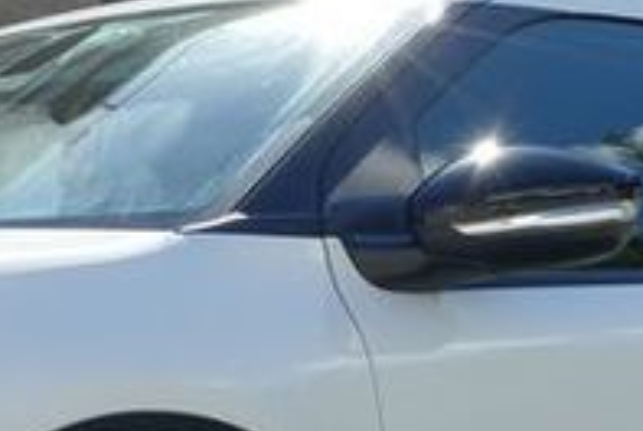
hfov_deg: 12.9
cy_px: 325
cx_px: -13
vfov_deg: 8.8
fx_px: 2808
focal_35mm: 157
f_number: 3
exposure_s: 1/1000
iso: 125
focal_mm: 11.35
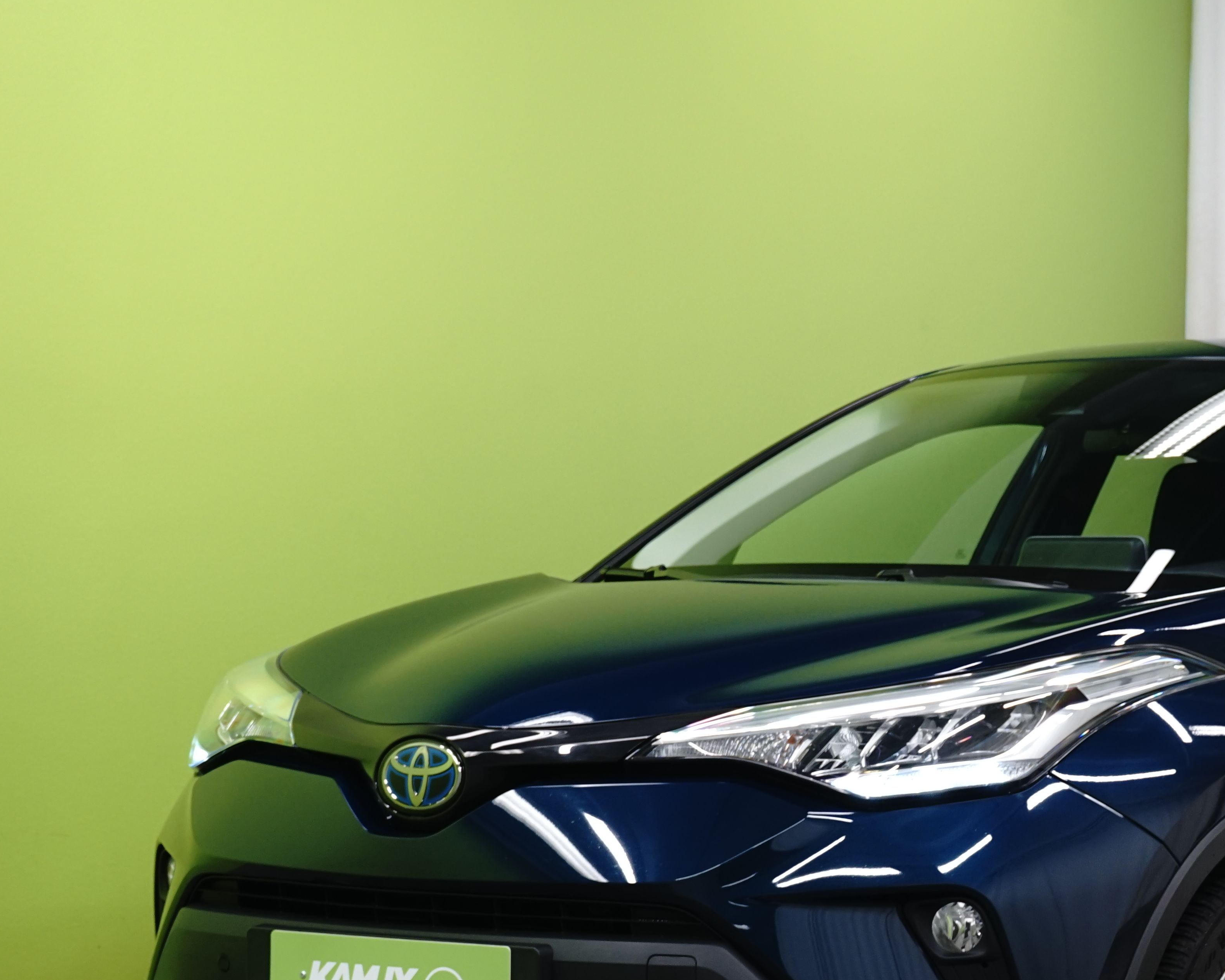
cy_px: 737
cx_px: 1112
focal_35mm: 125
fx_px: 4532
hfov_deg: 15.2
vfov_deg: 12.3
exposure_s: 1/6
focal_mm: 70
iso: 500
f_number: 8
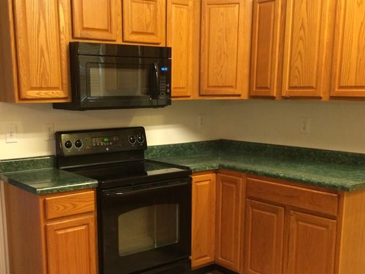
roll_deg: +1.3
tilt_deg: -11.4
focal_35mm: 44
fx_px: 464
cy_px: 187
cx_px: 155
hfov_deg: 42.8
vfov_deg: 32.5
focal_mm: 4.15
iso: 250
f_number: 2.2
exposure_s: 1/15
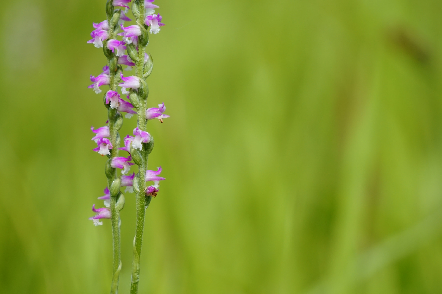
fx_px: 3865
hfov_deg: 6.5
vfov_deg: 4.4
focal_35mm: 315
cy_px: 147
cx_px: 221
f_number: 6.3
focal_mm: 210
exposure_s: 1/400
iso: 400
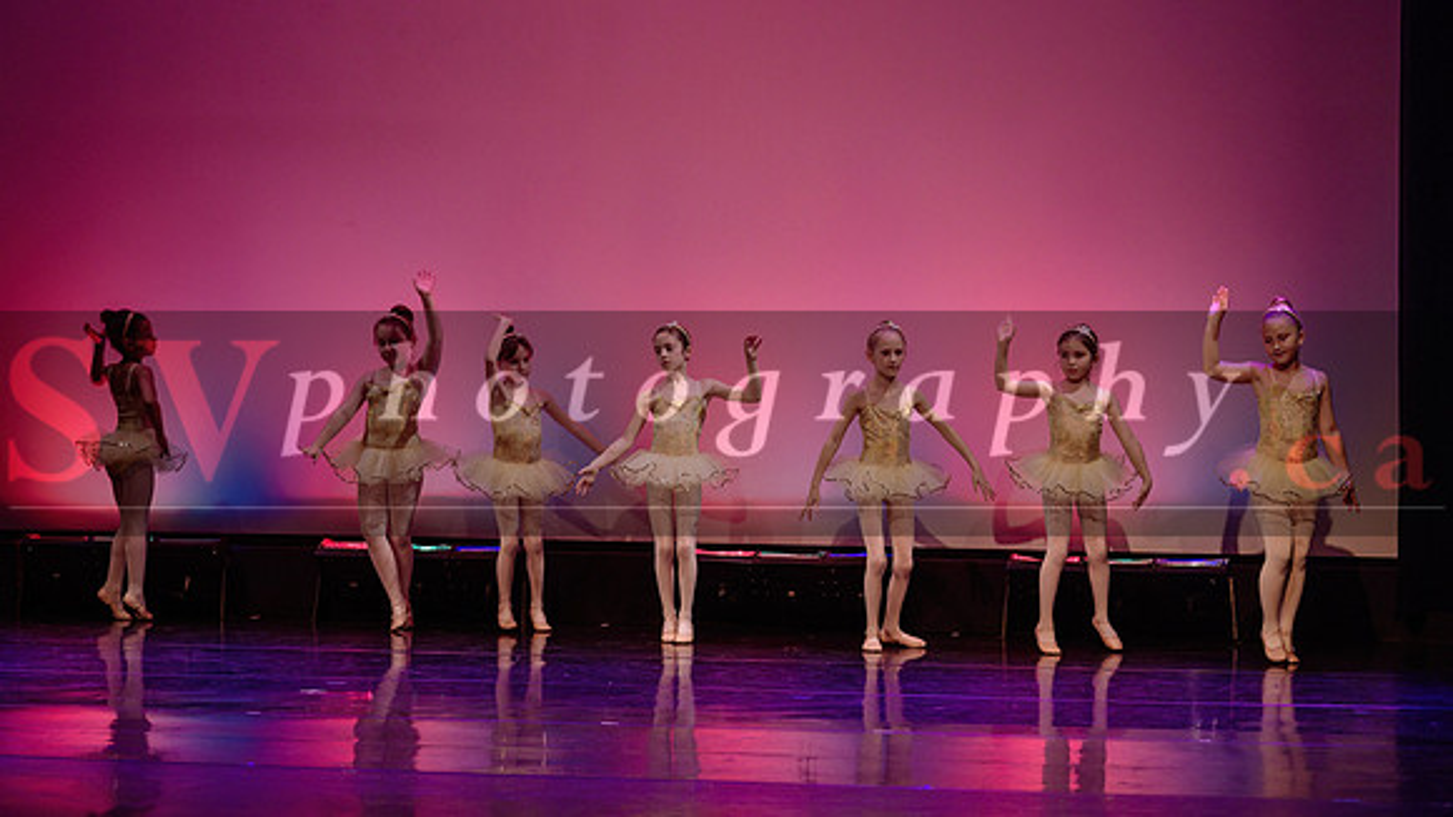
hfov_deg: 19.2
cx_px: 594
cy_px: 334
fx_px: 4295
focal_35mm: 111
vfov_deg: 10.9
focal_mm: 90
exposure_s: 1/250
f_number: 2.8
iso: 1600
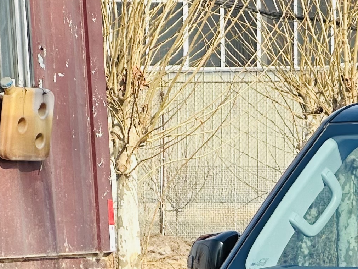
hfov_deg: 6.4
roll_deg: -0.2
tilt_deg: -5.7
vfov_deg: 4.8
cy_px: 487
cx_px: 484
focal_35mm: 307
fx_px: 3175
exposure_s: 1/159
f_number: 2.8
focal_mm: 9
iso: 32
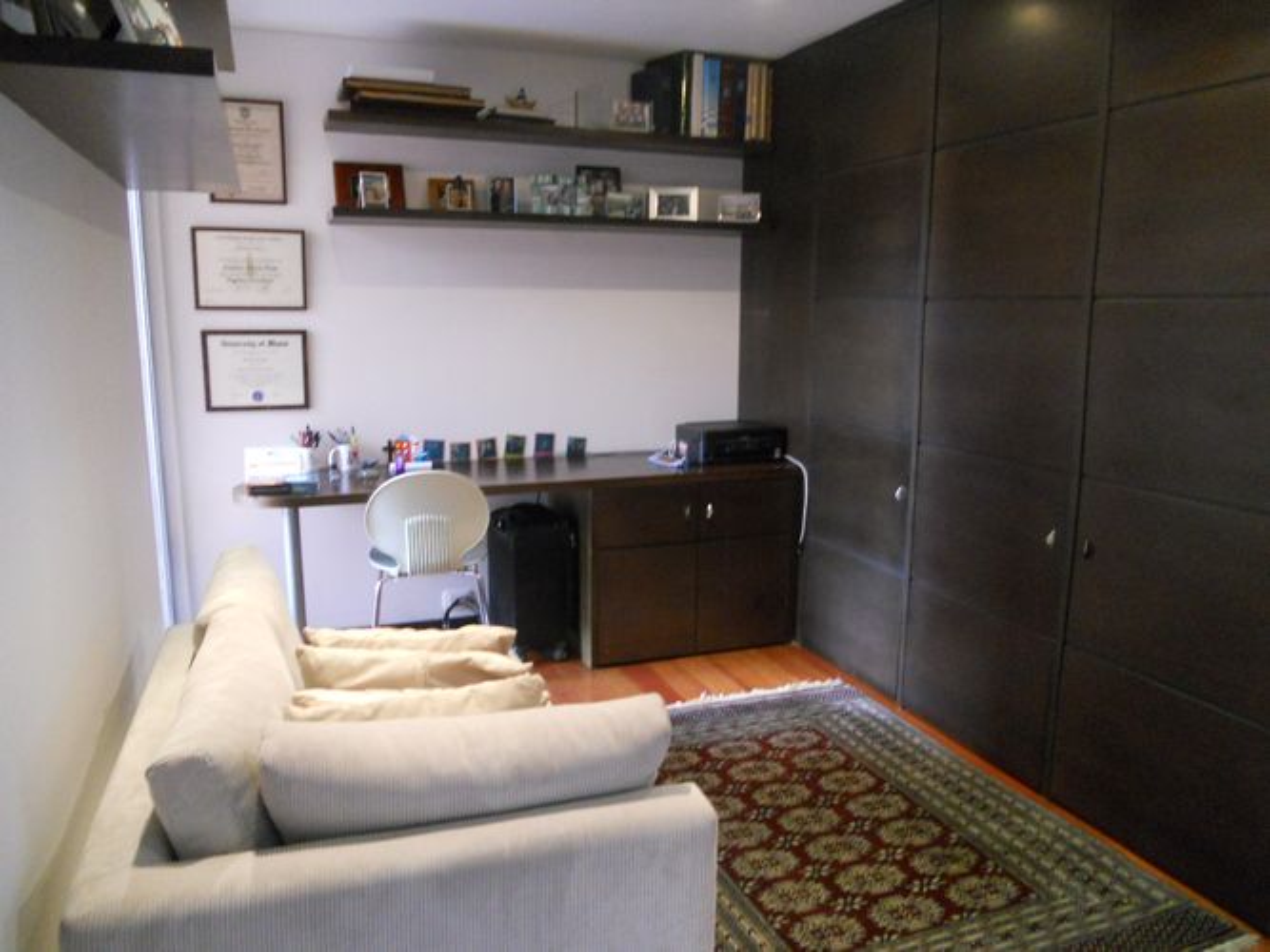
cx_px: 635
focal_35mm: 27
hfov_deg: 65.3
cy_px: 476
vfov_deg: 51.3
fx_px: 990
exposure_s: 1/10
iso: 400
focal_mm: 4.9
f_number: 3.2
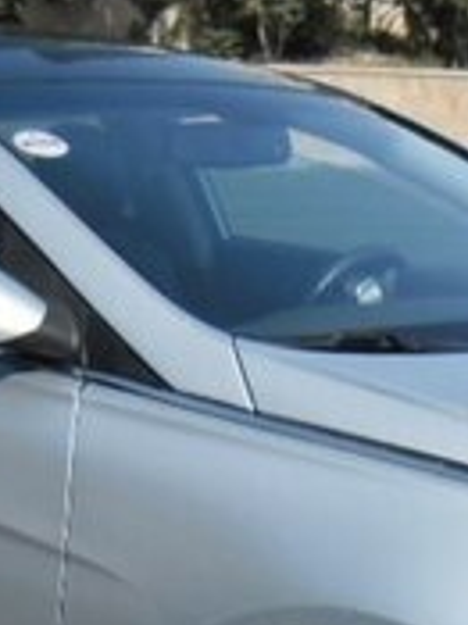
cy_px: 723
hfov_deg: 14.5
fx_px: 1841
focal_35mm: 102
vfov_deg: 18.4
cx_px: 221
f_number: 3.5
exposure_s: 1/693
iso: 80
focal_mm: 4.9
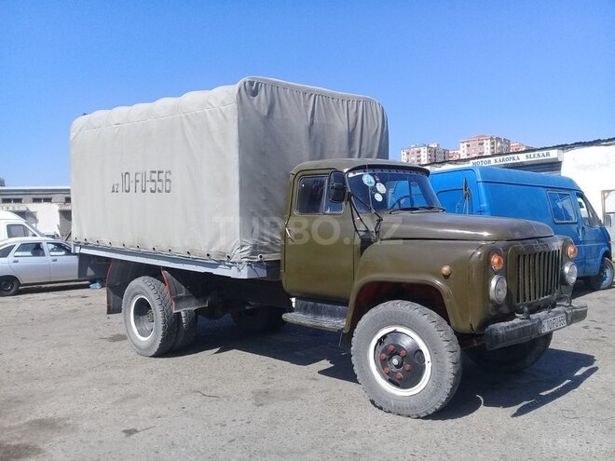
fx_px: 551
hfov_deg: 58.4
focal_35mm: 31
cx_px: 308
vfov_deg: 45.4
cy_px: 230
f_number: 2.2
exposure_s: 1/1302
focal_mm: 3.3
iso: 50
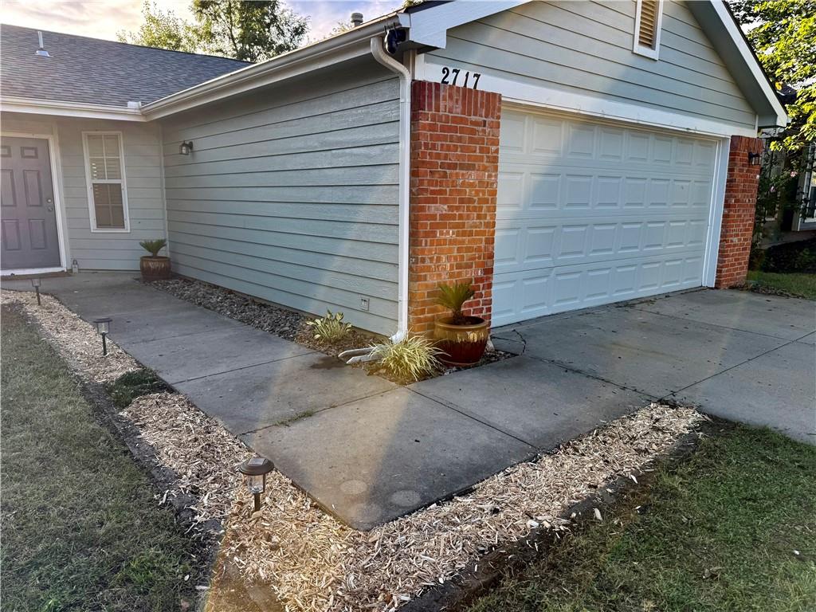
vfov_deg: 56.8
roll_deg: -0.3
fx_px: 566
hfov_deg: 71.6
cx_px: 408
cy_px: 306
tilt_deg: -9.9
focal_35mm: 24
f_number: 1.78
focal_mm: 6.76
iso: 80
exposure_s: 1/654
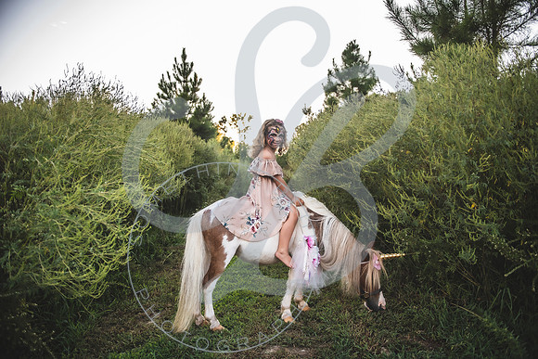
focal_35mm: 24
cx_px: 269
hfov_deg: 73.7
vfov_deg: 53.2
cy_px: 180
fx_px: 359
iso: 100
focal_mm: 24
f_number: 2.8
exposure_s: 1/200
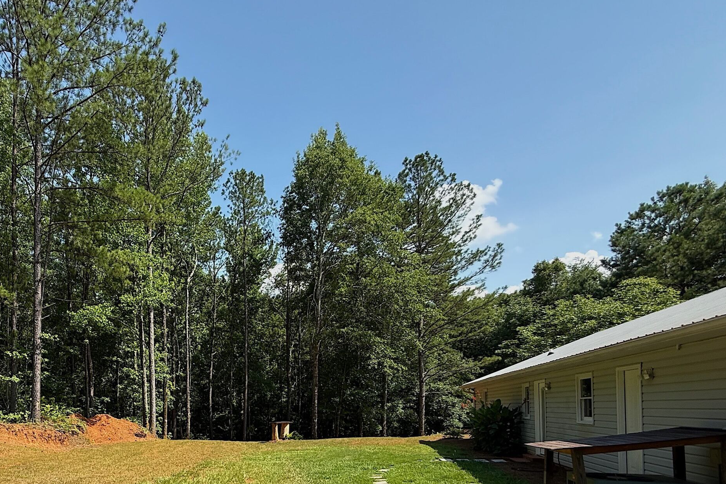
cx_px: 176
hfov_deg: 68.7
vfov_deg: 49.3
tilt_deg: +0.9
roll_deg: -0.6
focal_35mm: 24
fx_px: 484
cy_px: 402
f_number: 2.2
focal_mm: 2.22
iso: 50
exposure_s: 1/809
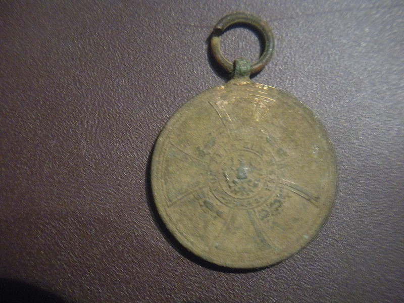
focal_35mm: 36
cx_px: 202
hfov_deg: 51.4
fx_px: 420
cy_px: 152
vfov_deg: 39.7
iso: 621
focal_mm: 6.3
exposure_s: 1/8
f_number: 3.5
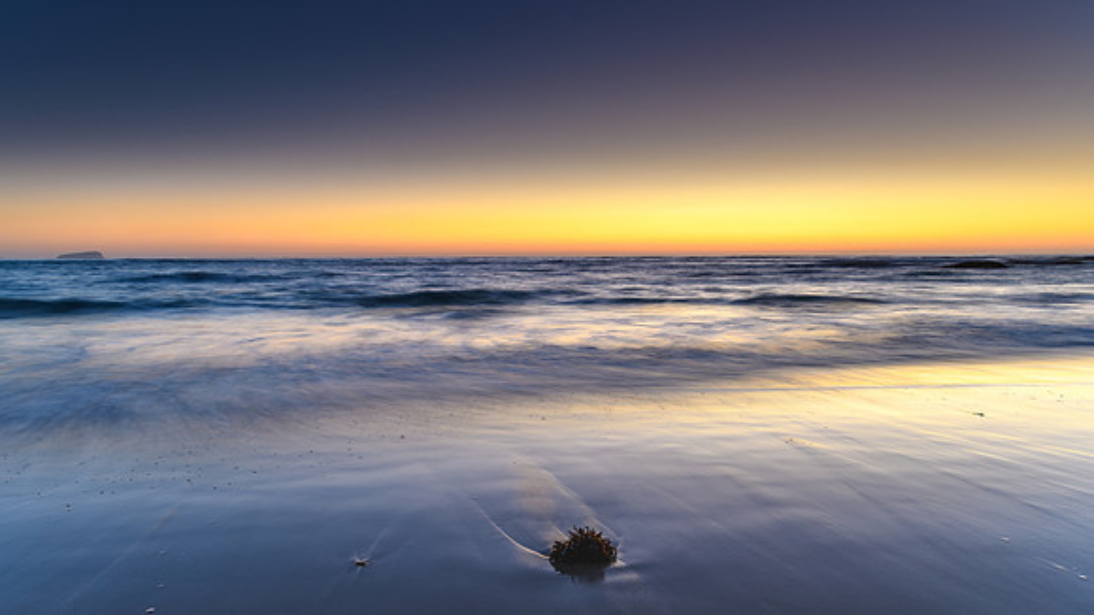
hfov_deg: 70.8
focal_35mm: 27
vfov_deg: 43.4
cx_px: 543
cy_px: 346
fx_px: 770
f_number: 8
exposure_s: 2
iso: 50
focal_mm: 16
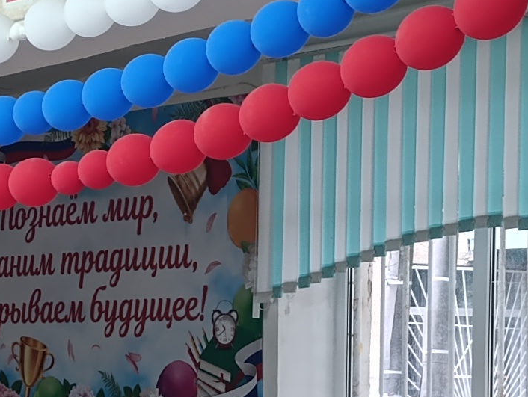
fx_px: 2031
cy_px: 491
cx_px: -91
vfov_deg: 10.9
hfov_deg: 14.4
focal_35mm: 133
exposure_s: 1/100
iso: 400
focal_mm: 6.14
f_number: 1.6
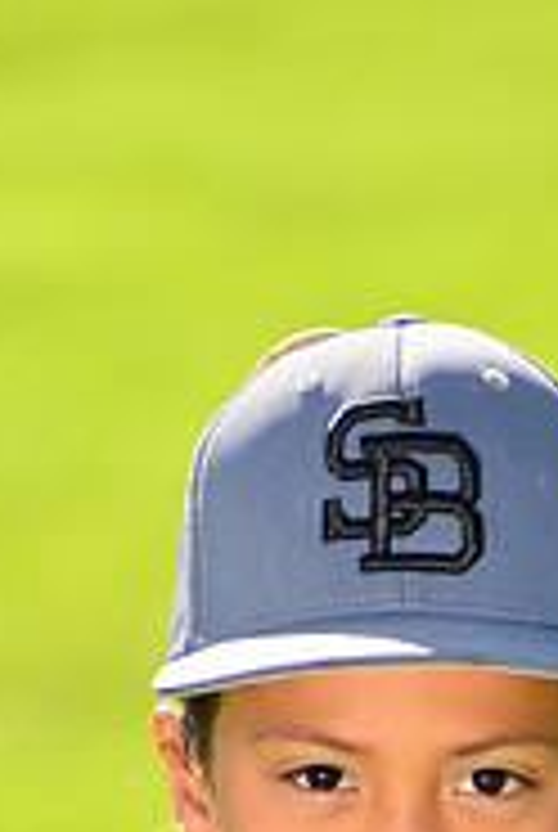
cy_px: 1084
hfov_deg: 2.6
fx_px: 12322
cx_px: 479
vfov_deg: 3.9
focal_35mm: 532
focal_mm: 170
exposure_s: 1/250
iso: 100
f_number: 5
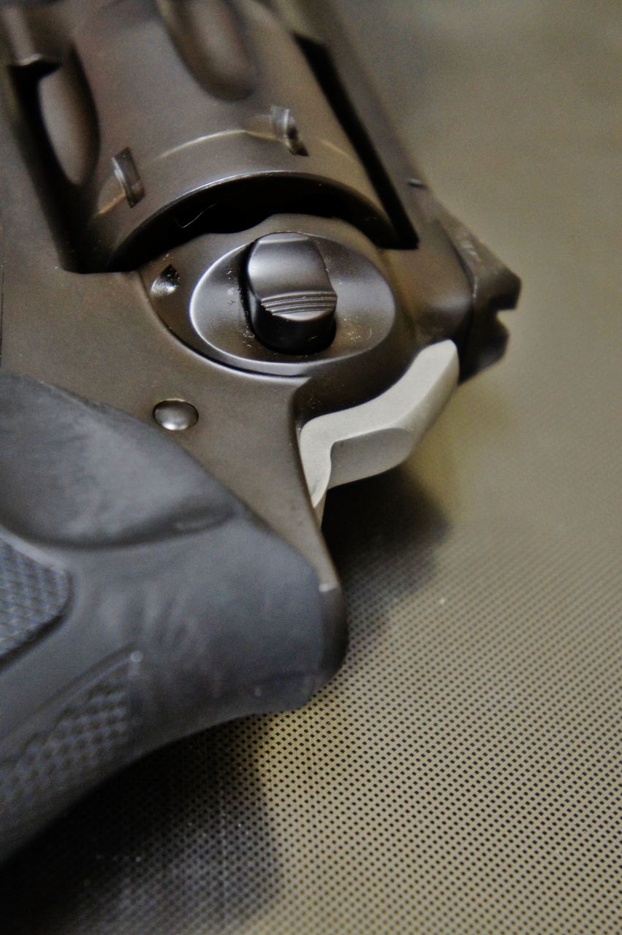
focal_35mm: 82
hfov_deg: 16.5
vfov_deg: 24.6
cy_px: 468
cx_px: 311
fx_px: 2142
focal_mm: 55
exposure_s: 1/15
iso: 1600
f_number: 5.6
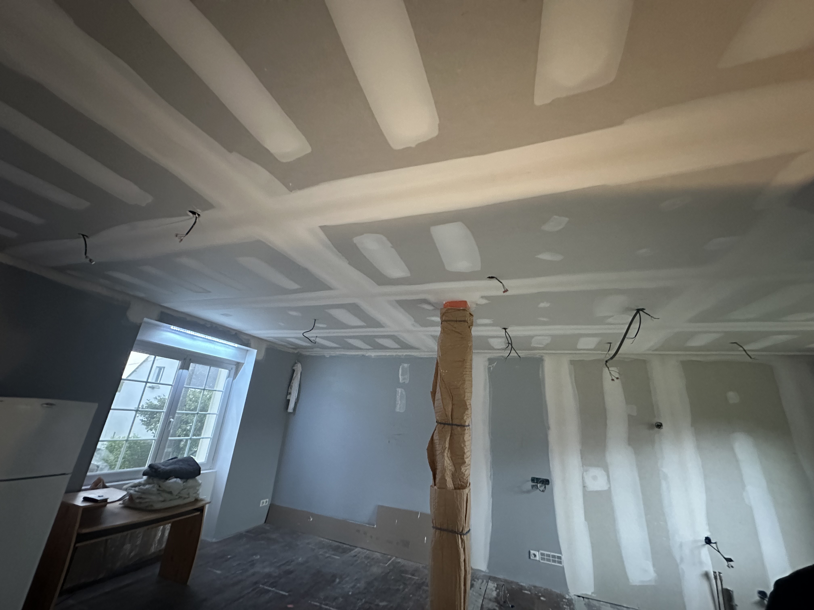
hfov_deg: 102.1
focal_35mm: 14
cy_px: 305
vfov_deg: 85.7
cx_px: 407
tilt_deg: +19.3
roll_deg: -3.8
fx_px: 329
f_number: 2.2
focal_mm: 2.22
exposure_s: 1/34
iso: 1000
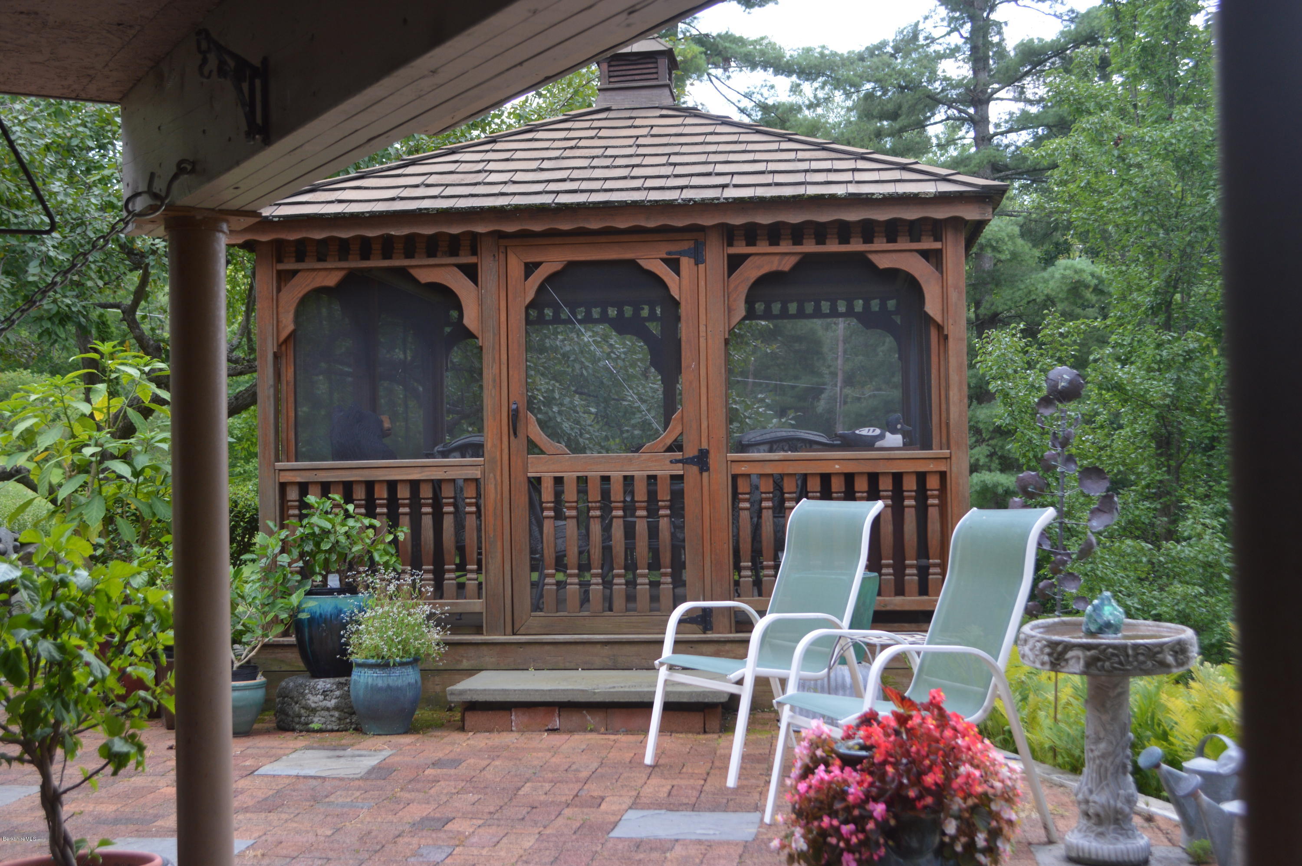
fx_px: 1626
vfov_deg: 29.8
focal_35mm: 45
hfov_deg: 43.6
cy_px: 433
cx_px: 651
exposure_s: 1/125
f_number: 5.6
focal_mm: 30
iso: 250
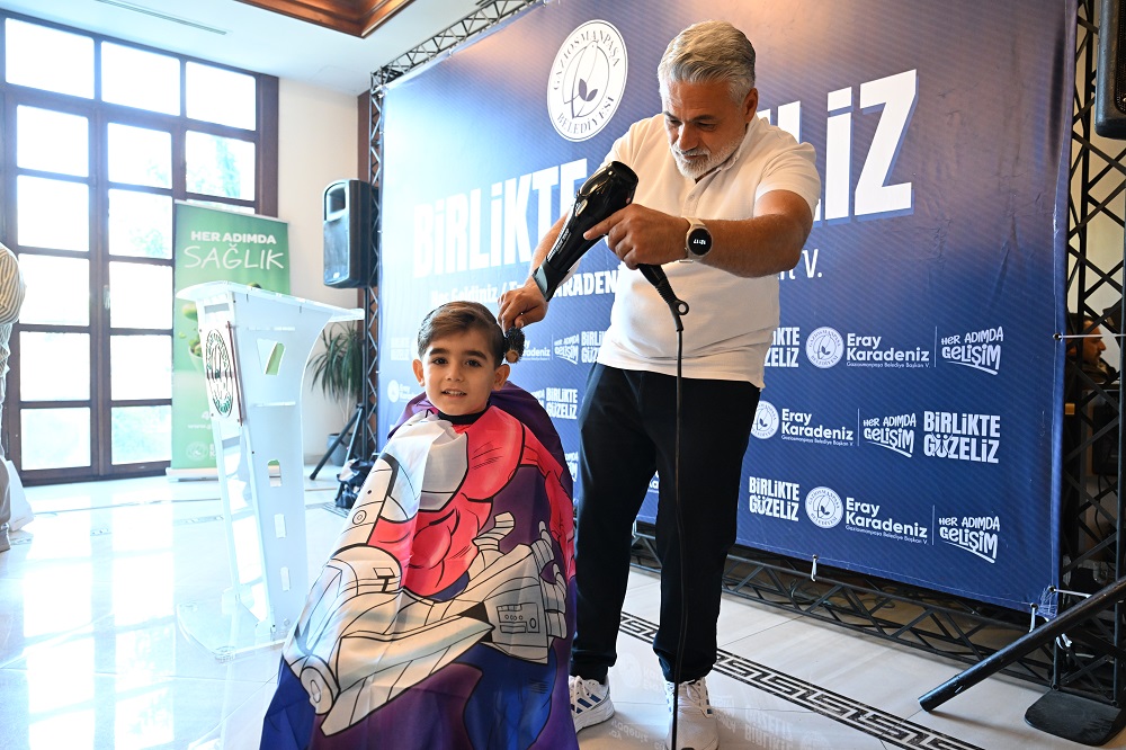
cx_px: 563
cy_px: 375
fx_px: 750
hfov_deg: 73.8
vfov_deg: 53.1
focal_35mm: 24
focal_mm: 24
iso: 3200
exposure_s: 1/125
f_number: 4
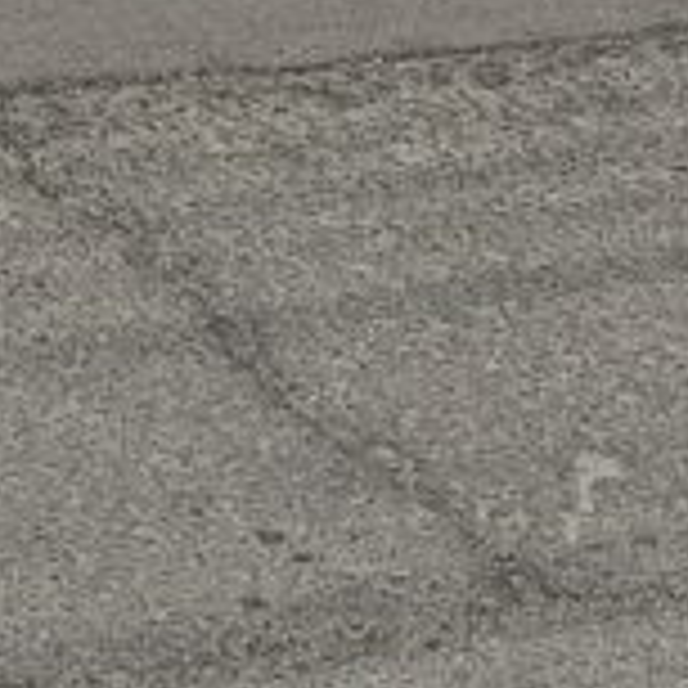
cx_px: -661
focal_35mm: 154
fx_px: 3463
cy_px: -782
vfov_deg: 10.3
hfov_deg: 10.5
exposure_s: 1/1658
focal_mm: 4.74
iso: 100
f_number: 1.79
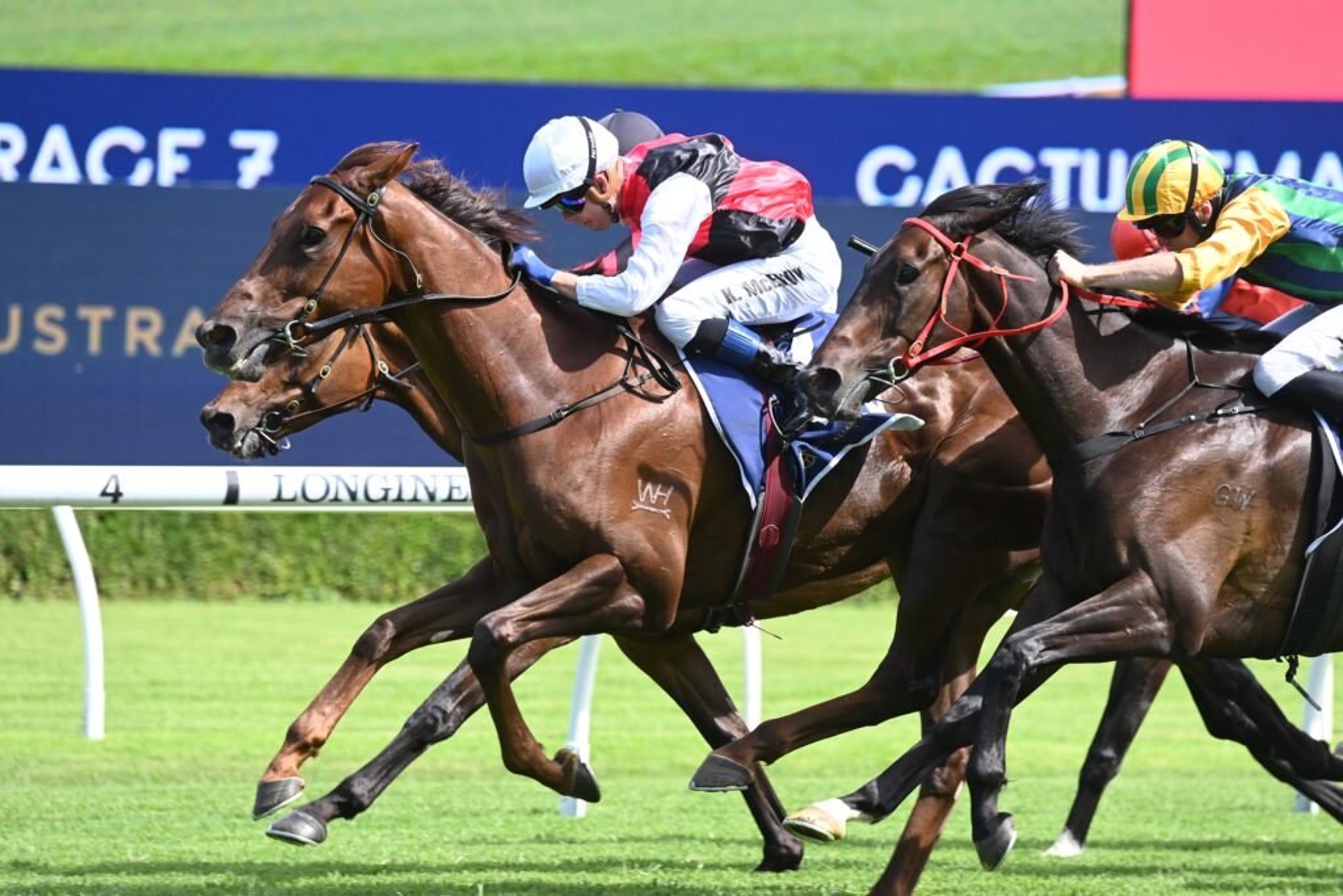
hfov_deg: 8.2
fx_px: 9327
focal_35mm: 250
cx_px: 672
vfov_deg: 5.5
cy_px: 448
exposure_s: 1/1600
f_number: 5.6
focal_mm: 250
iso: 1000
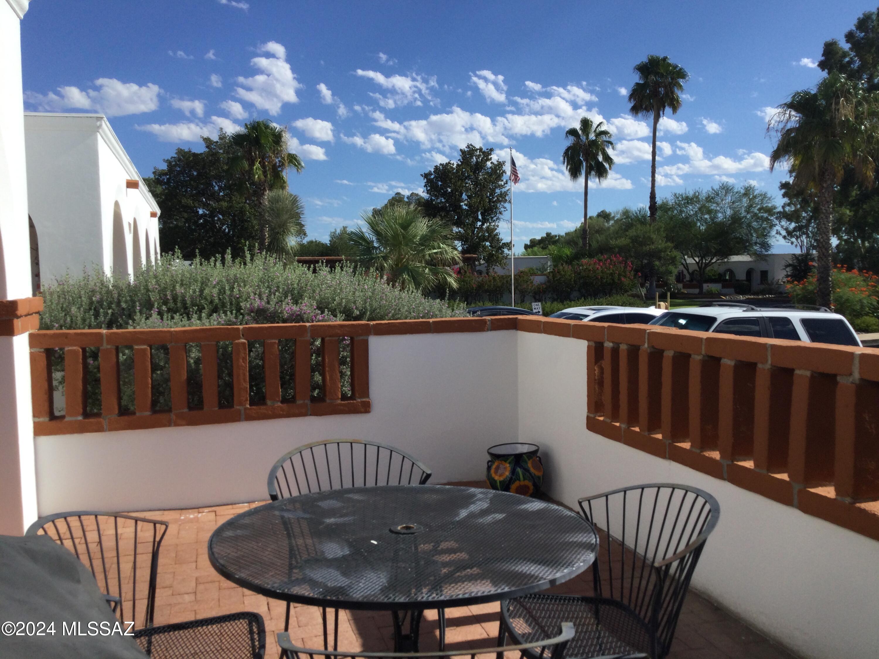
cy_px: 330
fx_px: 787
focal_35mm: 31
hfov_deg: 58.4
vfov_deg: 45.4
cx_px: 440
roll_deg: +0.9
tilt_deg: -3.5
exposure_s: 1/1508
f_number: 2.4
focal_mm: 3.3
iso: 25
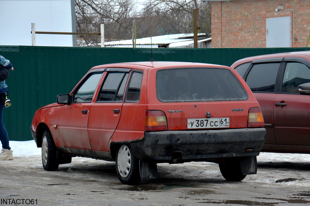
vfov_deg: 8.7
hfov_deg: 13.1
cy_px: 103
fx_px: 1355
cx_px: 155
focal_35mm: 158
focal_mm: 105
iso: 200
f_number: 8
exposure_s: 1/250
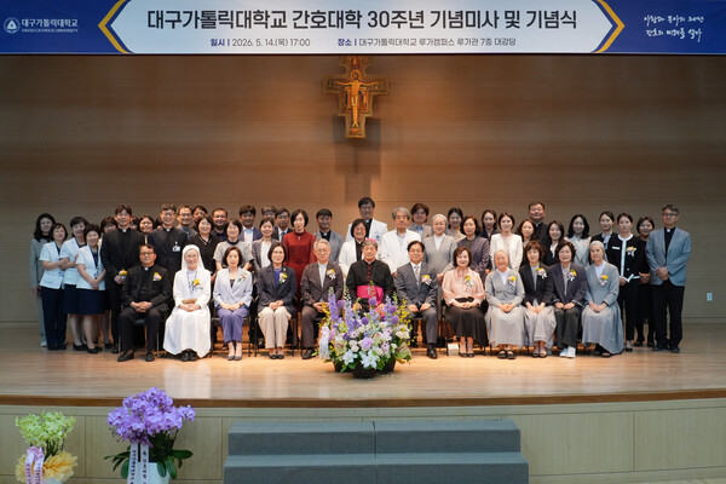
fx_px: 625
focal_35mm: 31
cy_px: 242
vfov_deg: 42.3
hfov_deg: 60.3
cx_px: 363
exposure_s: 1/40
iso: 2500
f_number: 13
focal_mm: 31
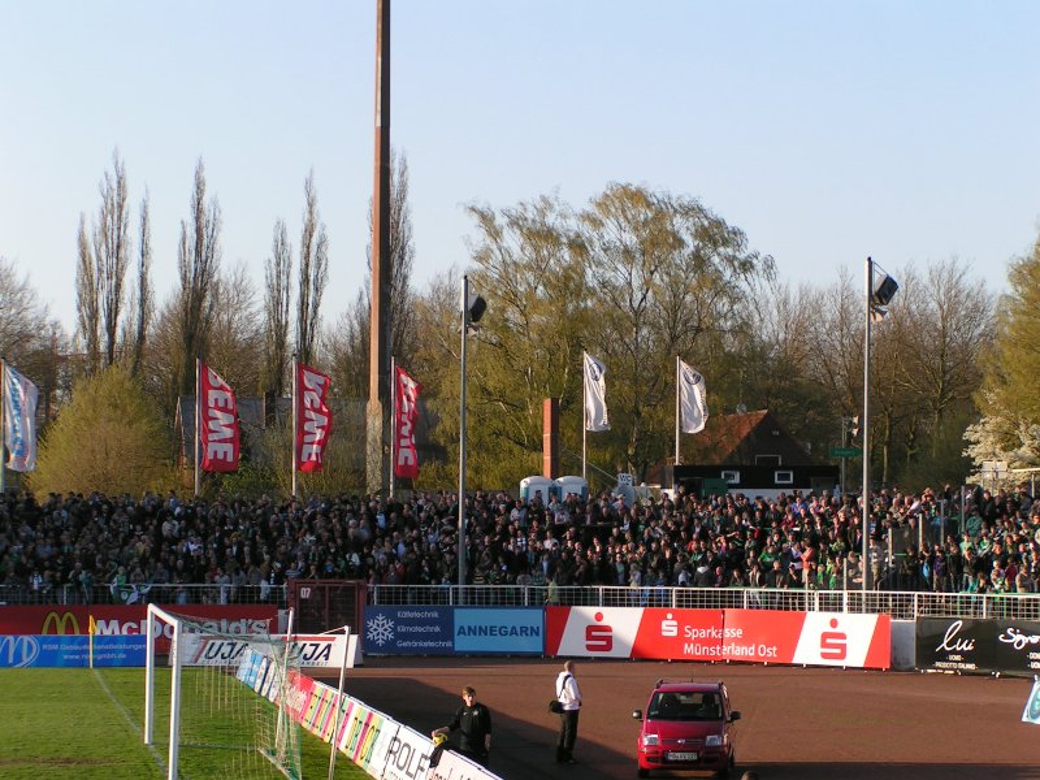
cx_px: 520
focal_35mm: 95
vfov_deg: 15.6
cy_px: 390
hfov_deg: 20.7
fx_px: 2854
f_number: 5.6
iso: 50
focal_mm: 14.5
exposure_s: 1/200
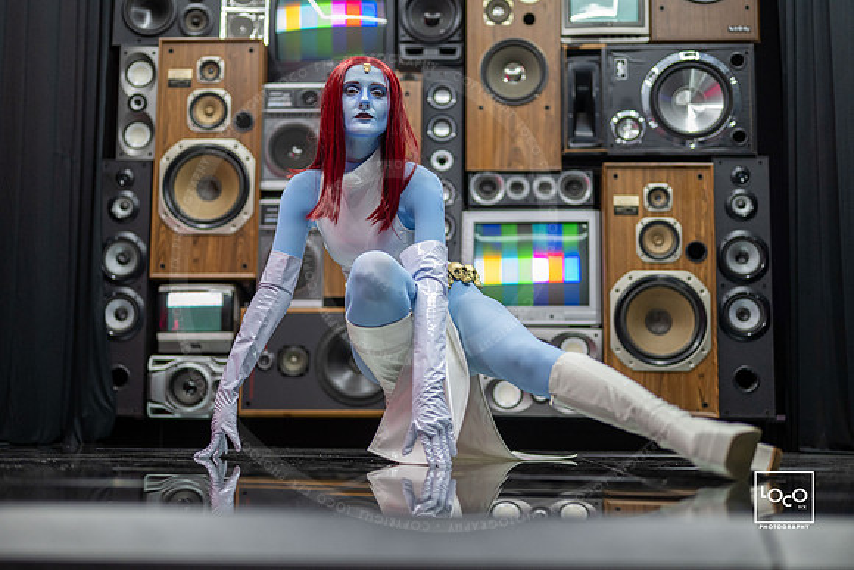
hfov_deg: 39.6
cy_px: 285
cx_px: 427
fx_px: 1186
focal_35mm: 50
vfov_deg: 27.0
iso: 1000
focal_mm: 50
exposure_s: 1/250
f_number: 1.2
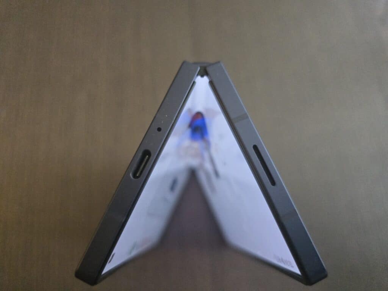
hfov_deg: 73.9
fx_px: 258
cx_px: 194
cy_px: 146
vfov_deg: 58.9
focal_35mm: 23
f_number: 1.7
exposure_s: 1/100
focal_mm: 6.3
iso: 1600
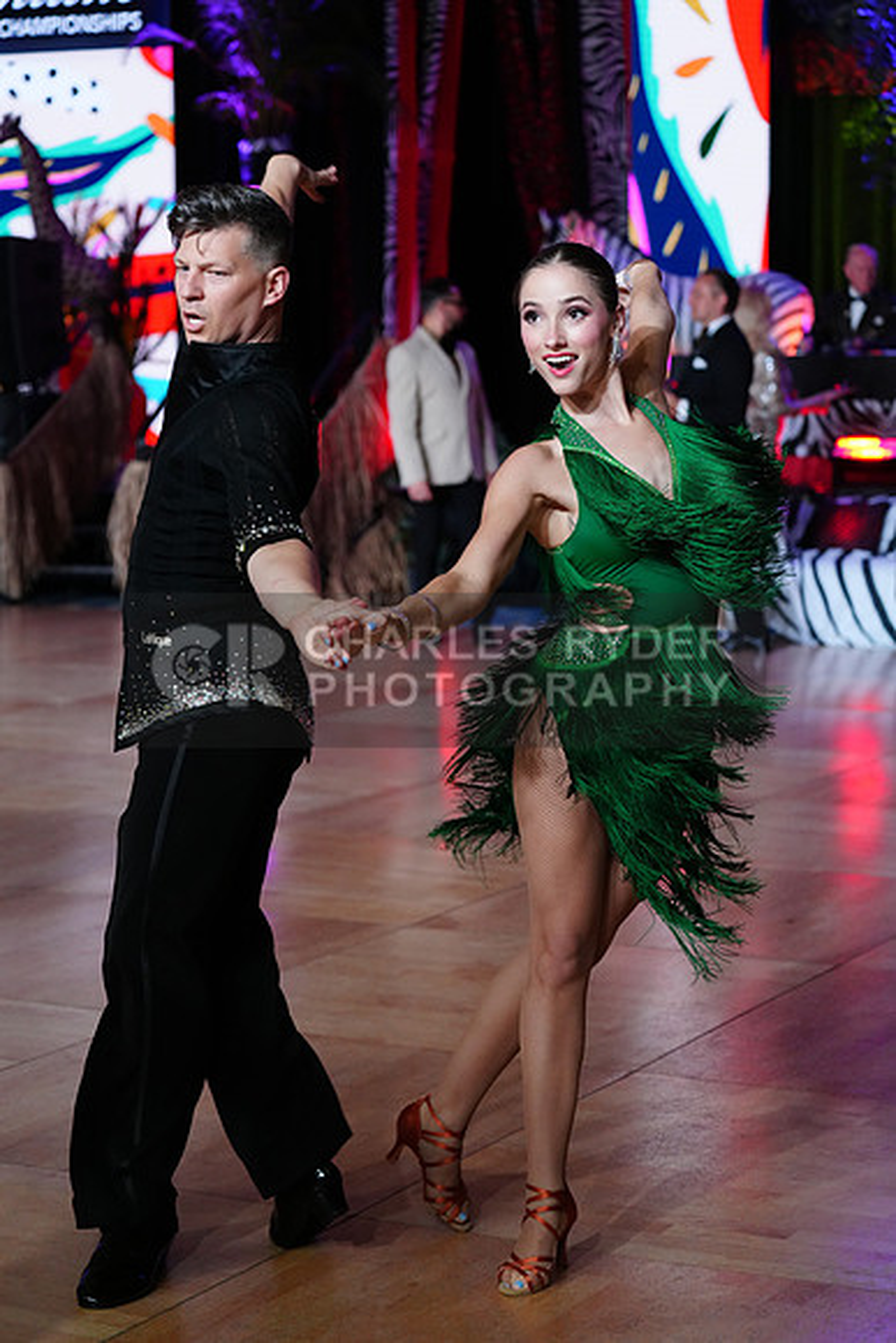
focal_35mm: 80
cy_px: 672
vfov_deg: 25.4
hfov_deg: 17.1
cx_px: 448
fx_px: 2985
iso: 3200
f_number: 4
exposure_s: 1/400
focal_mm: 80
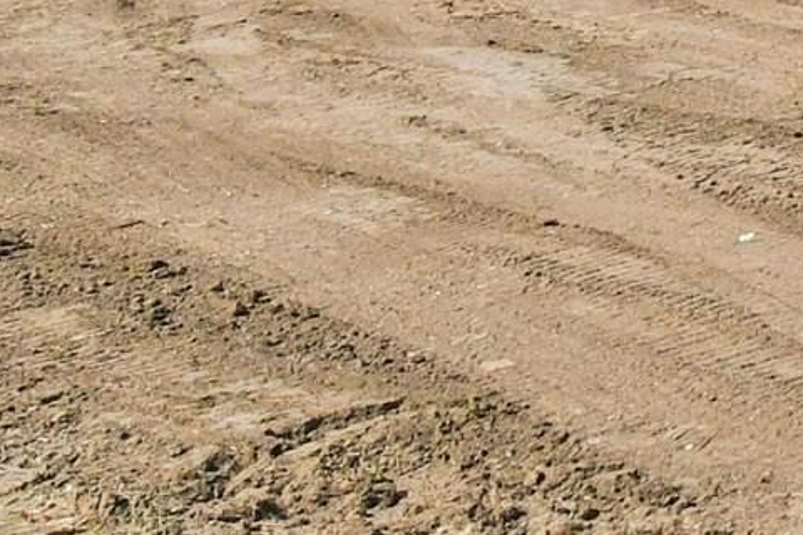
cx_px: 1601
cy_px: -308
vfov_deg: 13.3
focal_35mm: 96
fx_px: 2141
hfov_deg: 16.3
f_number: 7.1
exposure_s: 1/4000
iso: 640
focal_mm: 10
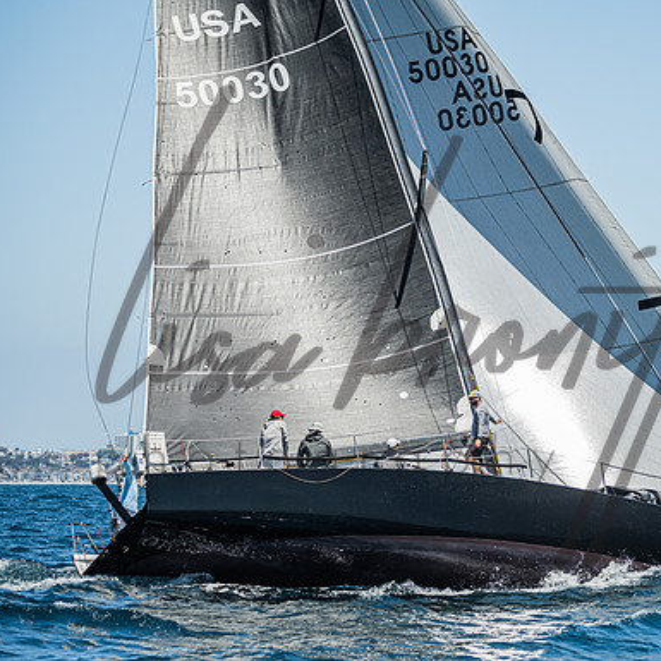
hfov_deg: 11.1
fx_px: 3392
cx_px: 521
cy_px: 339
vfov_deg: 11.1
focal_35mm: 157
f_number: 4.5
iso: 320
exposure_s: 1/1000
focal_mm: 110
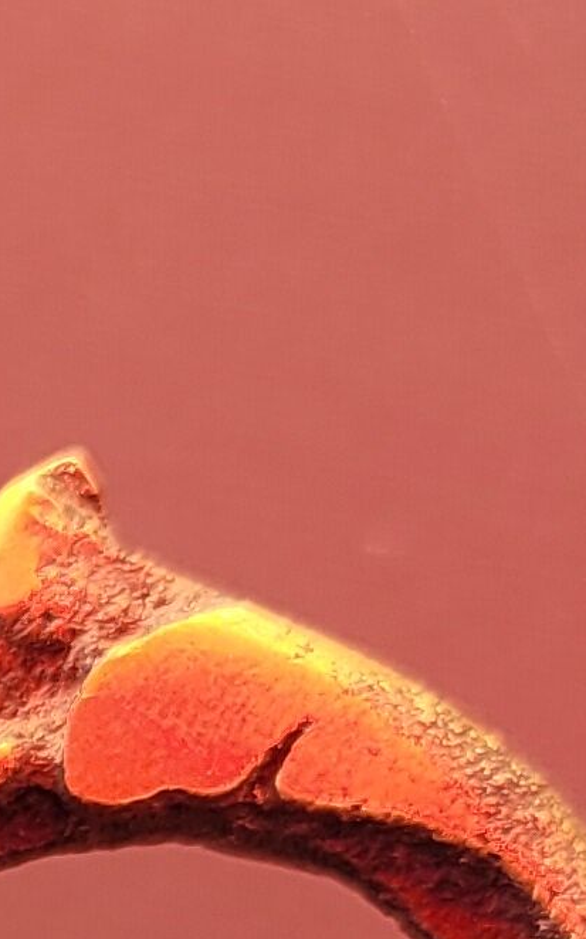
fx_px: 4294
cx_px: -595
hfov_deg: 7.5
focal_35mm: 168
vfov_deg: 11.9
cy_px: 1453
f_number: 1.8
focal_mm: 5.4
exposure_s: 1/107
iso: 40
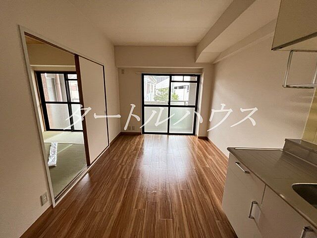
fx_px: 119
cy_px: 119
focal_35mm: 13
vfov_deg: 89.9
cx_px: 158
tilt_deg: -11.4
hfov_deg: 106.2
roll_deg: -1.8
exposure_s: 1/120
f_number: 1.8
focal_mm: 1.57
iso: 125
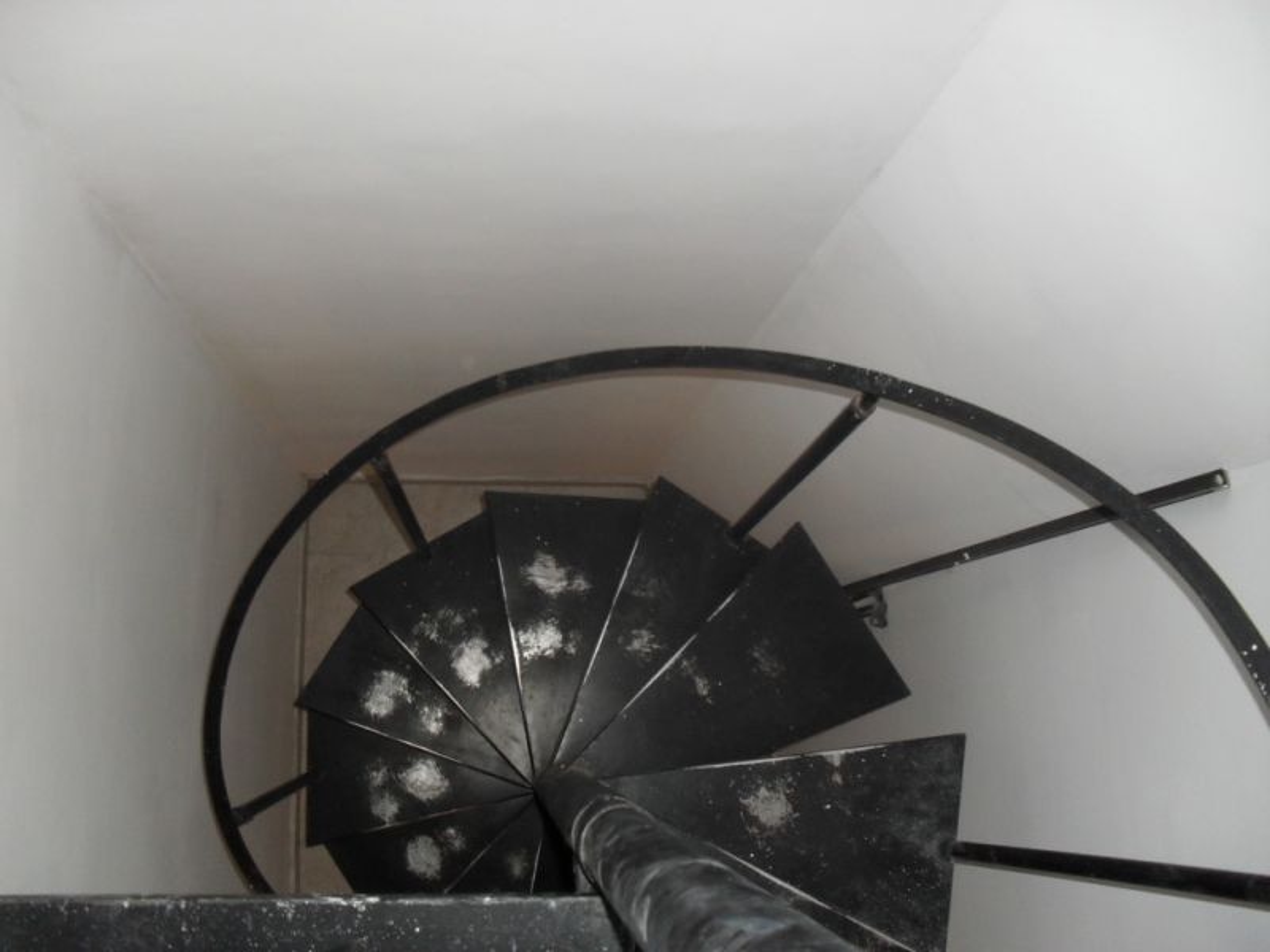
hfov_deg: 52.6
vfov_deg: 40.7
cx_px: 635
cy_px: 476
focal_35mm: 35
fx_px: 1284
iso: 200
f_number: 3.2
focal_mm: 6.3
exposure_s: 1/45
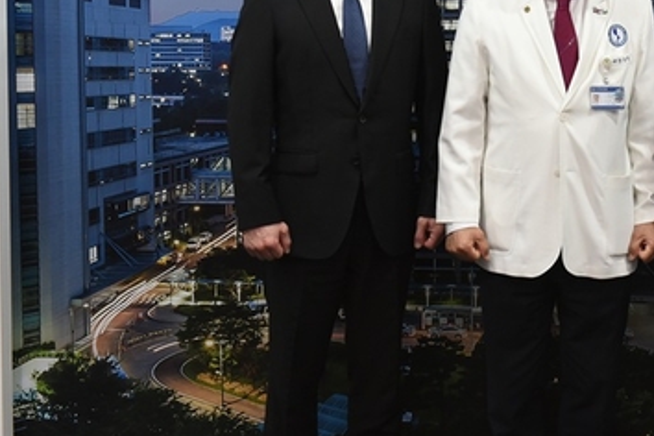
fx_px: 1580
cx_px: 621
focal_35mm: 87
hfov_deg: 22.6
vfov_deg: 15.5
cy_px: 34
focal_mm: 44
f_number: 5.6
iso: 1250
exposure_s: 1/125
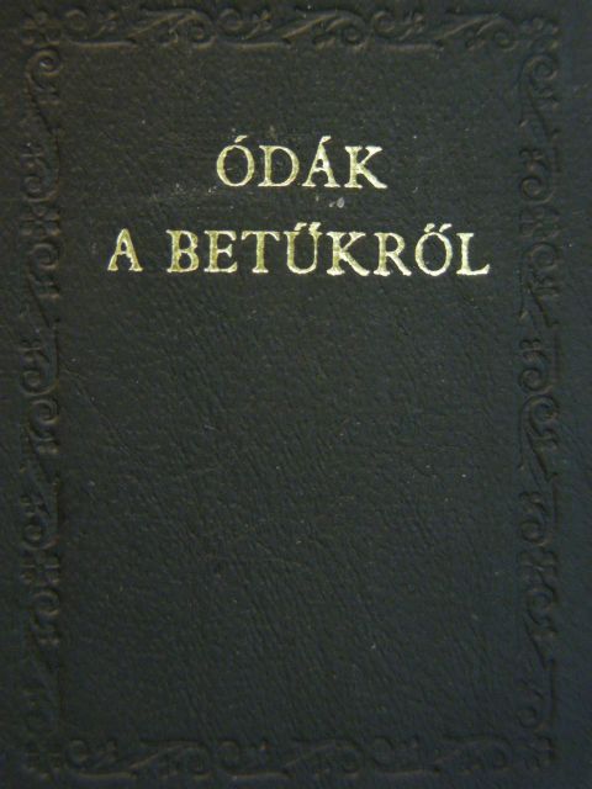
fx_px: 2257
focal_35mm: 99
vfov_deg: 19.8
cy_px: 394
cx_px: 296
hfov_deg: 14.9
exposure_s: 1/15
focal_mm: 16.5
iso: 214
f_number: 3.5
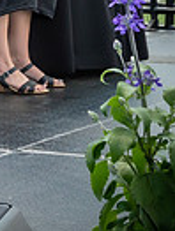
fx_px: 1603
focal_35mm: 239
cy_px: -174
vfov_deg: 8.0
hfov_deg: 6.0
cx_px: -249
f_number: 7.1
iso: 200
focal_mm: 27
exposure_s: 1/320
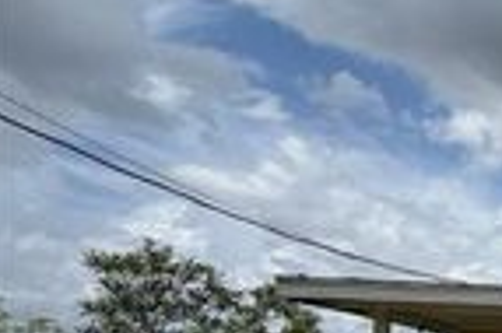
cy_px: 345
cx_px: 867
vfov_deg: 25.0
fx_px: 710
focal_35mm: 51
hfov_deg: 23.5
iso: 20
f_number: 2.2
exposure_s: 1/1848
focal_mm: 2.22
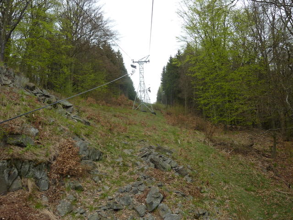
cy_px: 110
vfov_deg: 48.2
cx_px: 146
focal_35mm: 29
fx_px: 245
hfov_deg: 61.7
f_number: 3.4
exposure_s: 1/125
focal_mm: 4.7
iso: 80
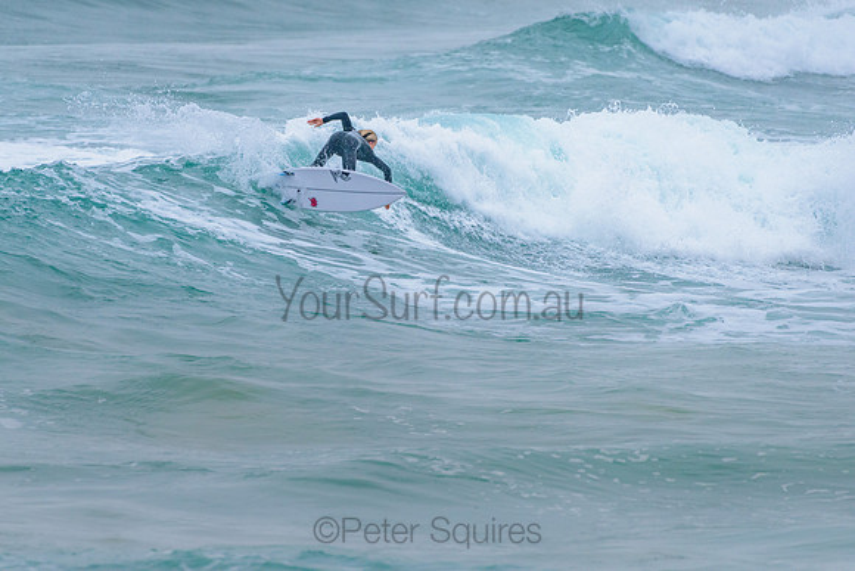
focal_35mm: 612
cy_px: 222
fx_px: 14536
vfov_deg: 2.2
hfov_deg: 3.4
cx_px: 332
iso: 1250
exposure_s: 1/2000
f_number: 5.6
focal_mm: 500
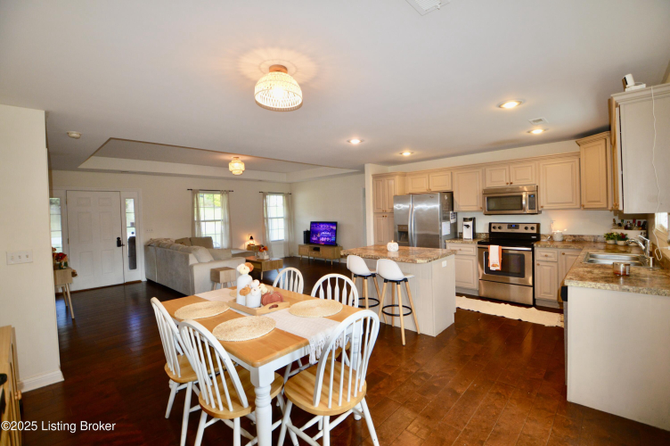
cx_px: 335
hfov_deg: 100.4
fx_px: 279
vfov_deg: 77.2
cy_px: 223
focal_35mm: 15
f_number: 3.5
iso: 450
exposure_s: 1/60
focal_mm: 10
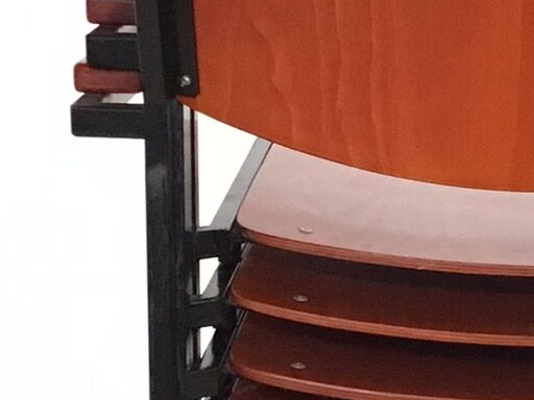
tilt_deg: -14.9
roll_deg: -0.1
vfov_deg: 11.8
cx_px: 484
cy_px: 410
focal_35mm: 124
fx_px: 1913
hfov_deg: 15.7
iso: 200
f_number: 2.4
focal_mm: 3.3
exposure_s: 1/33
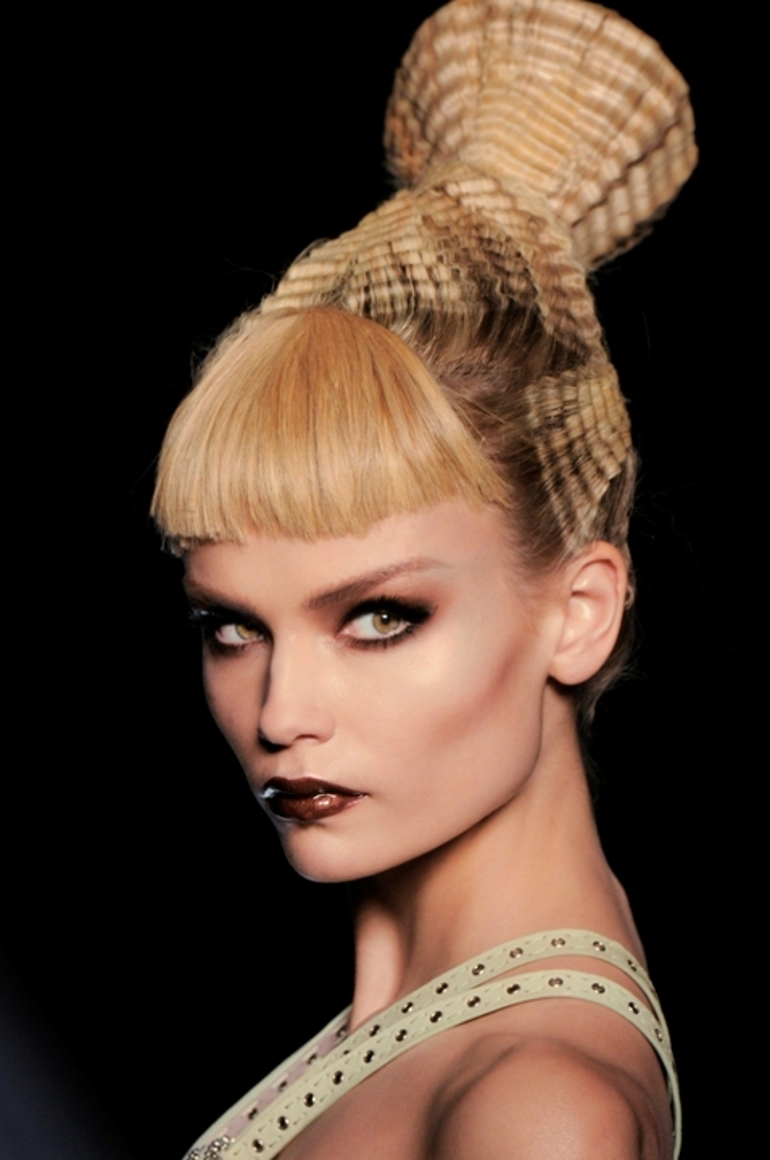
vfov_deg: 3.8
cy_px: 580
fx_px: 17374
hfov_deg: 2.5
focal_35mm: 540
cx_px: 385
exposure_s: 1/400
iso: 1000
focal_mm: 360
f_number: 4.5
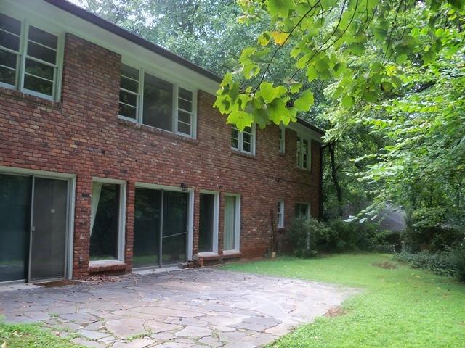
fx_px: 470
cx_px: 232
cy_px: 174
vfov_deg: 40.7
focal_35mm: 35
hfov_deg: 52.6
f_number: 3.5
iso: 80
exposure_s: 1/40
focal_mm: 6.2
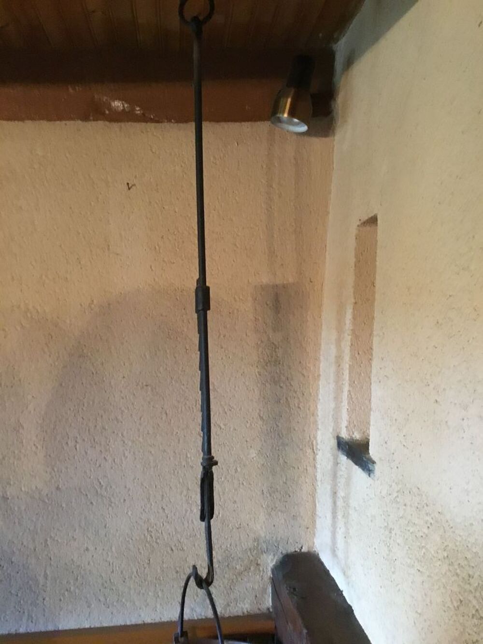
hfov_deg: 45.4
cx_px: 242
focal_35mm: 31
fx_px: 577
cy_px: 322
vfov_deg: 58.3
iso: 500
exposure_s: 1/17
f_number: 2.4
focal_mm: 3.3
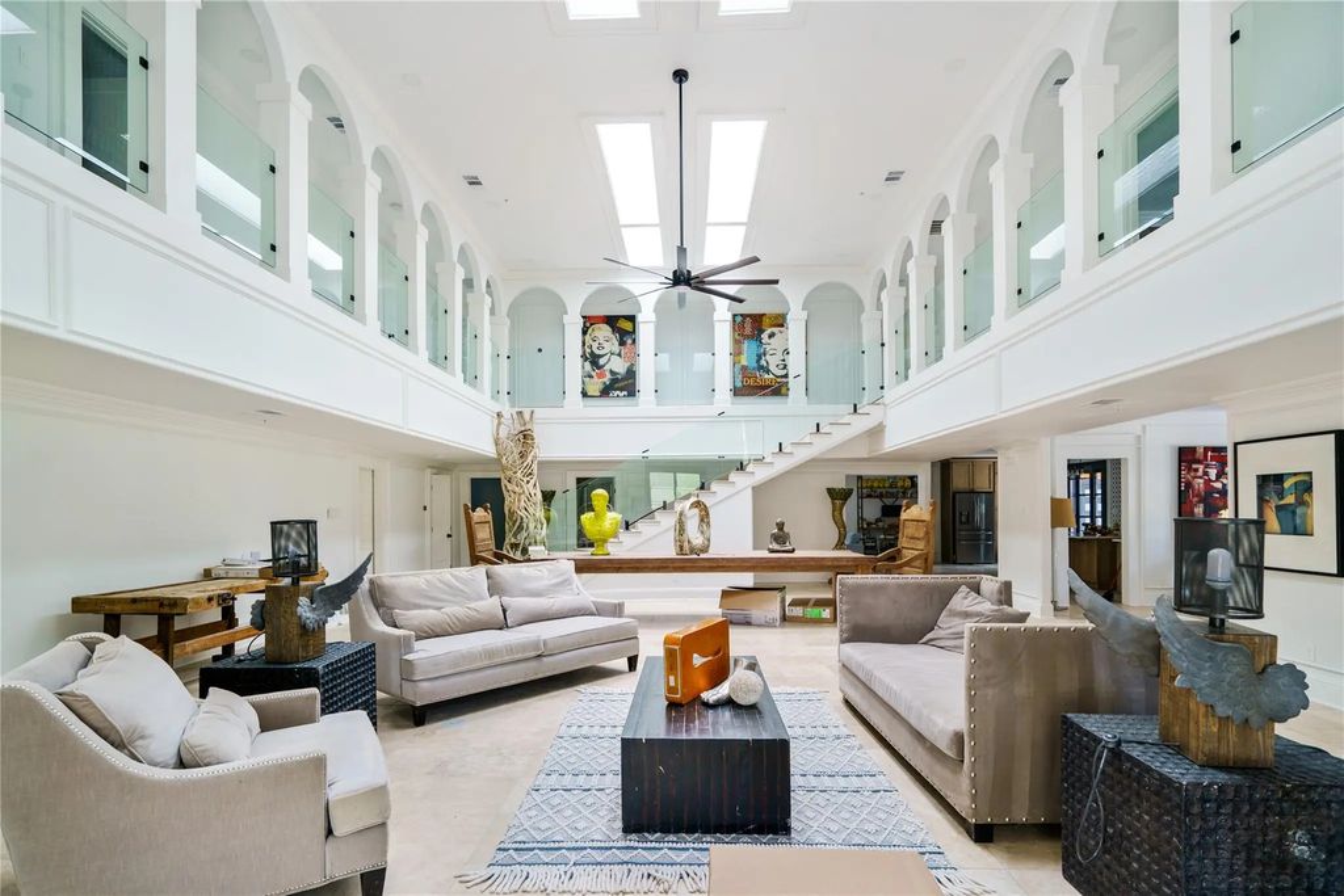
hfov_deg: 96.7
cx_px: 672
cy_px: 448
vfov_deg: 73.8
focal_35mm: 16
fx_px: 597
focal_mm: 16
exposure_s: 1/13
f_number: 4
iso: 320
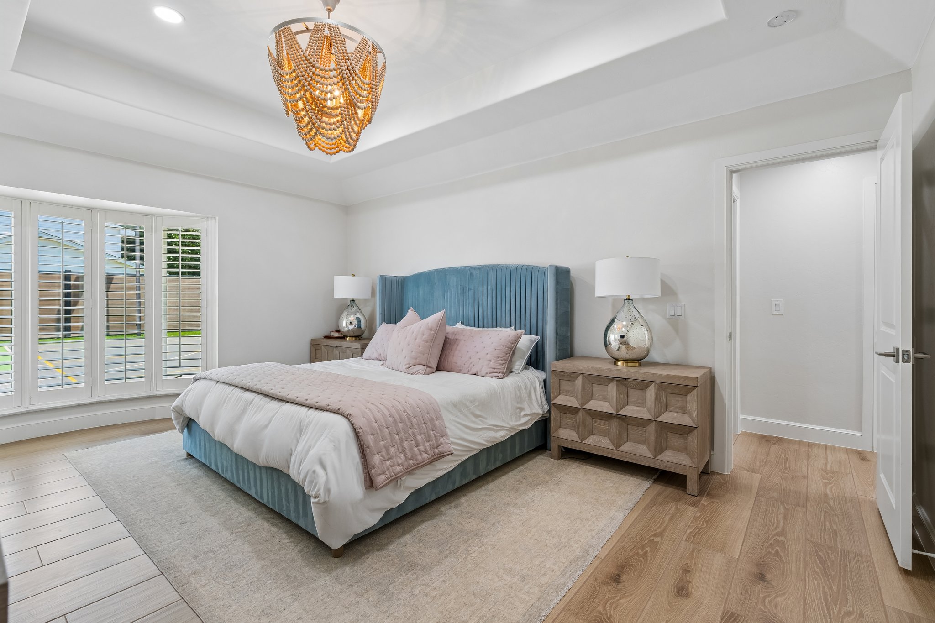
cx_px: 468
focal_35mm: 16
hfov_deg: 96.7
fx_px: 415
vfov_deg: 73.7
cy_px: 312
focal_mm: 16
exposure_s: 1/13
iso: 200
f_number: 8
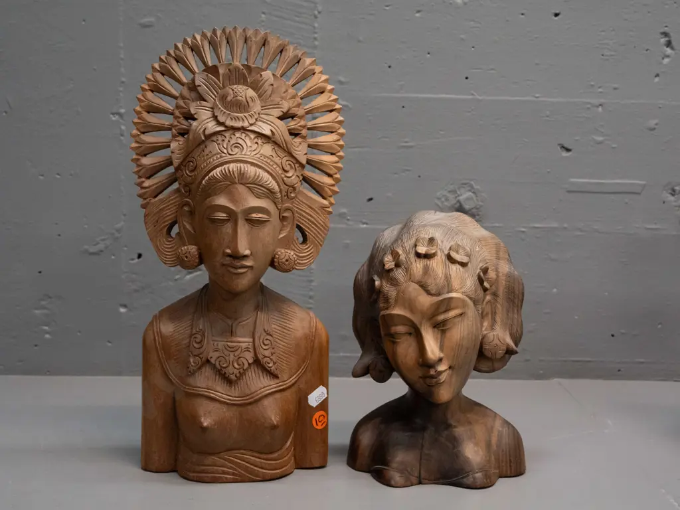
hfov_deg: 39.7
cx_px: 340
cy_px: 255
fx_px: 943
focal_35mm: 48
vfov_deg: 30.3
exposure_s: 1/200
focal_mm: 24
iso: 3200
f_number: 5.6
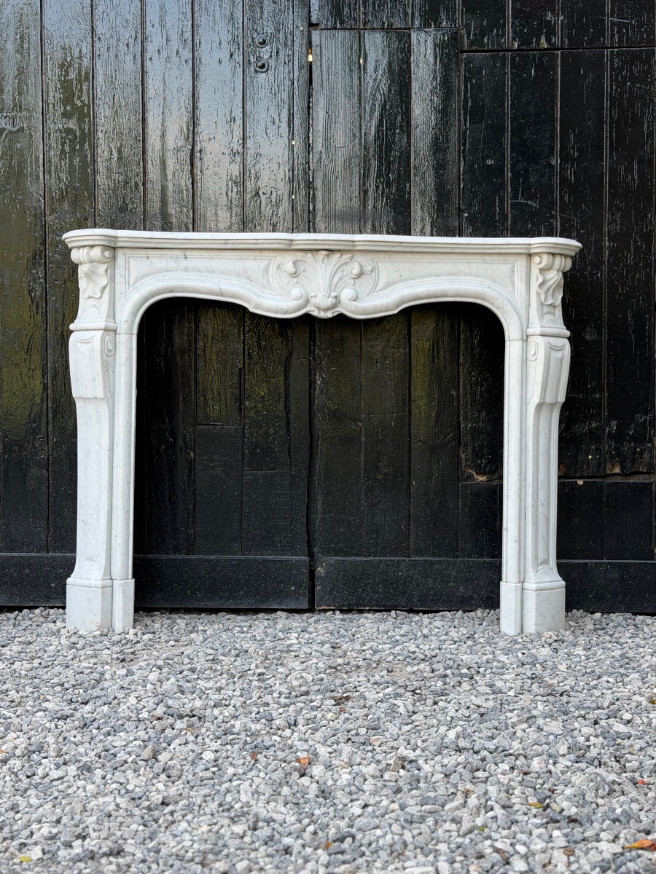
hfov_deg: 30.3
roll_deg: -0.1
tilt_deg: -2.6
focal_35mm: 48
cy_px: 437
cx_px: 328
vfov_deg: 39.7
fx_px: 1213
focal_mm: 6.76
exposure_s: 1/261
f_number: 1.78
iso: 64
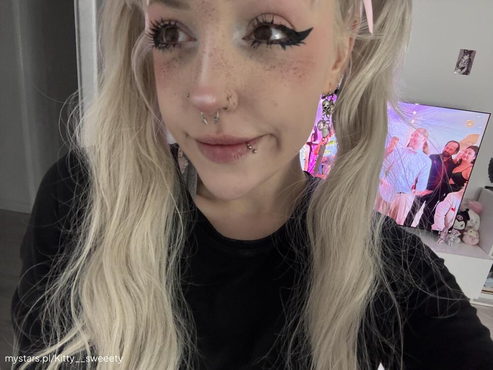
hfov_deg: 73.9
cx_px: 246
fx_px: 328
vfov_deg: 58.9
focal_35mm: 23
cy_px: 185
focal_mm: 2.69
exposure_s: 1/50
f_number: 1.9
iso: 125
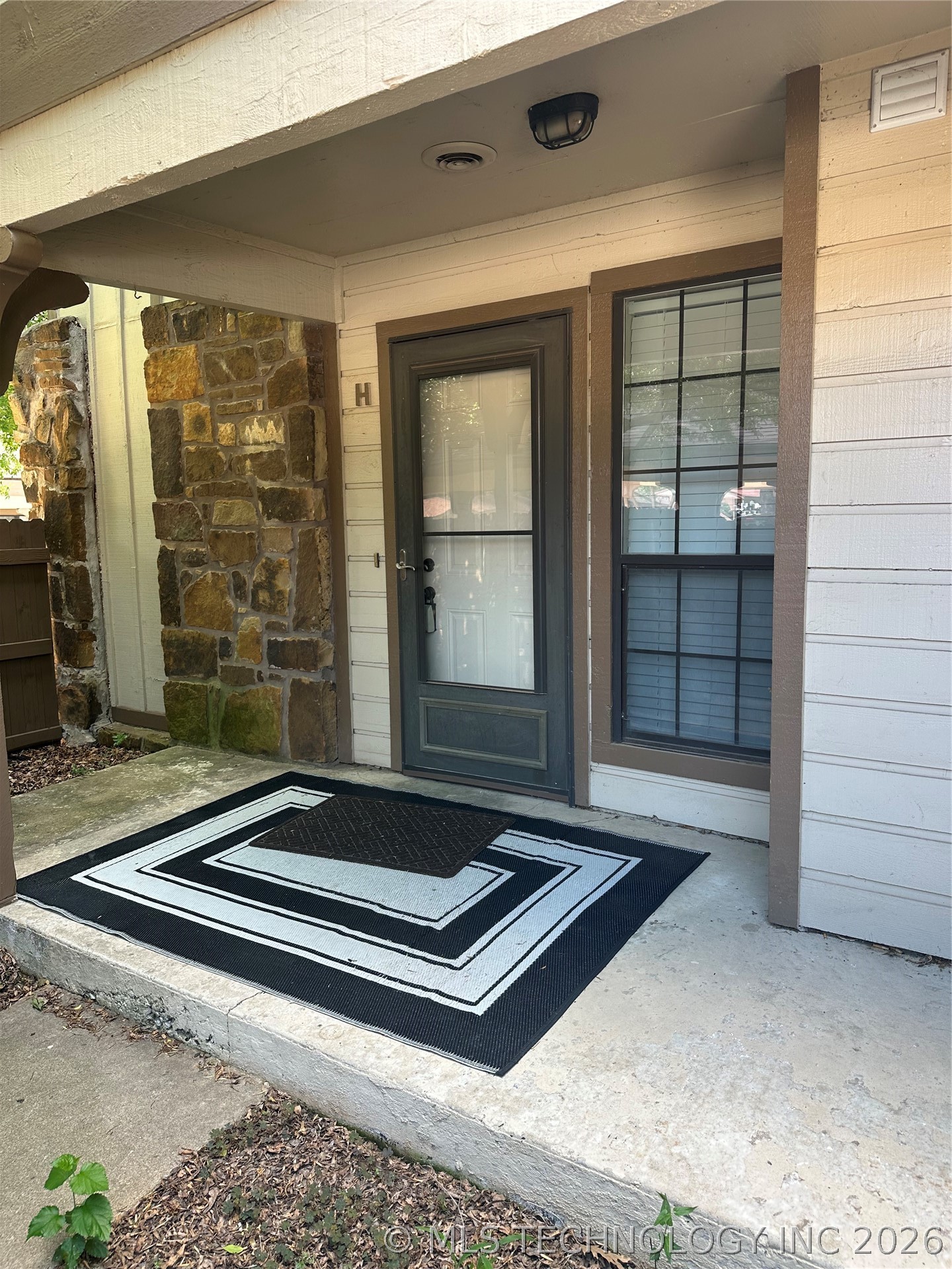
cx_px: 476
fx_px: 880
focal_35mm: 24
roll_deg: -0.8
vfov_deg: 71.6
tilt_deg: -6.8
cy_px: 634
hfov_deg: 56.8
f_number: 1.78
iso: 64
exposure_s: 1/125
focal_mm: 6.86
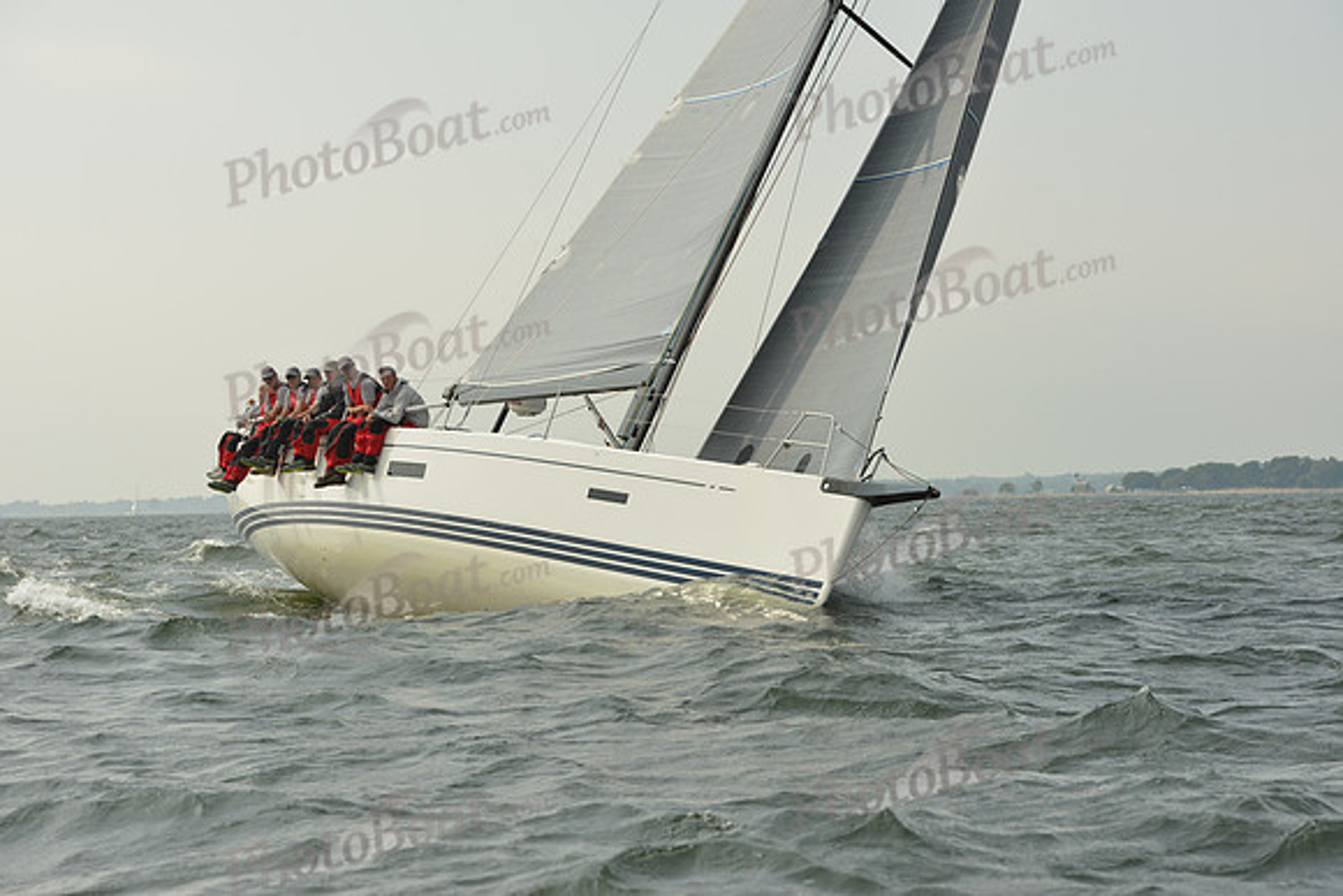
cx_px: 672
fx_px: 3172
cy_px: 448
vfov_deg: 16.1
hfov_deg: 23.9
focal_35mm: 85
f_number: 9
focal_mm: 85
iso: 320
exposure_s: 1/1250
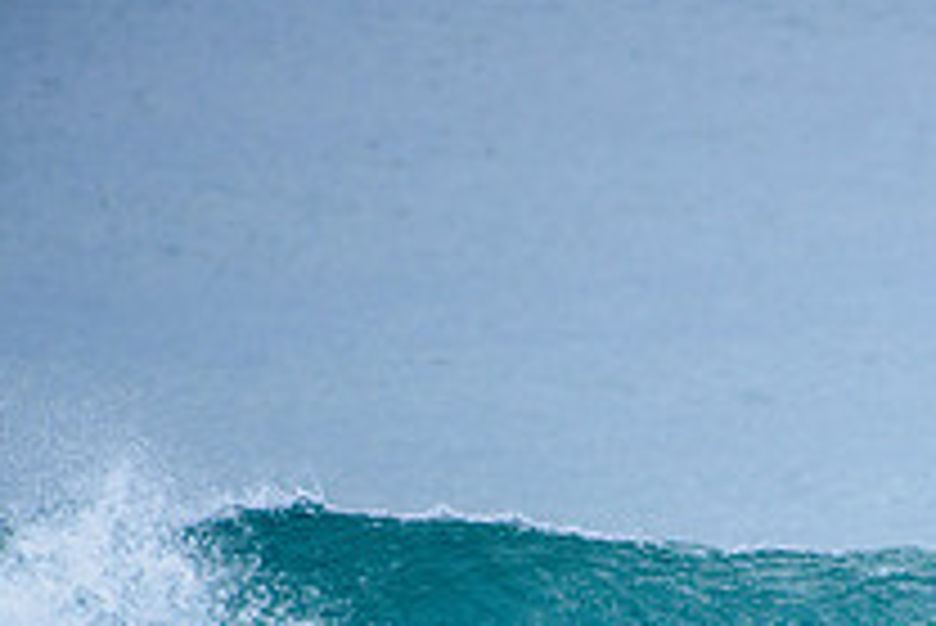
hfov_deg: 1.5
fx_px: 36346
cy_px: 840
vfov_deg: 1.0
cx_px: 1143
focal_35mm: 1397
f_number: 5.6
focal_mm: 500
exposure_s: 1/2000
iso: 450
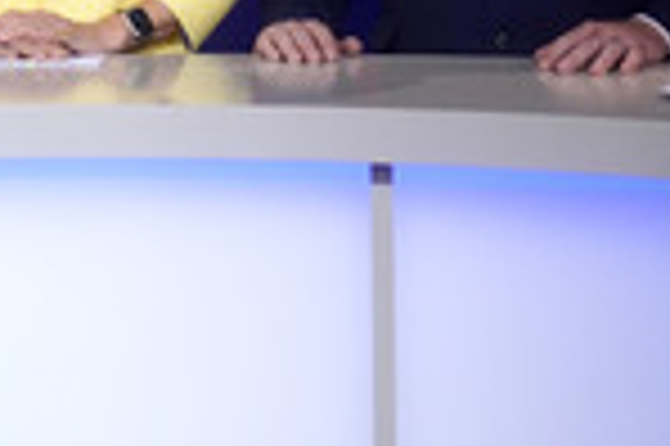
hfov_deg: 14.9
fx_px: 2528
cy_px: -212
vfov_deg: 9.8
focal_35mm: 136
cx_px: 52
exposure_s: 1/1000
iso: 640
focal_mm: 30
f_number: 1.4
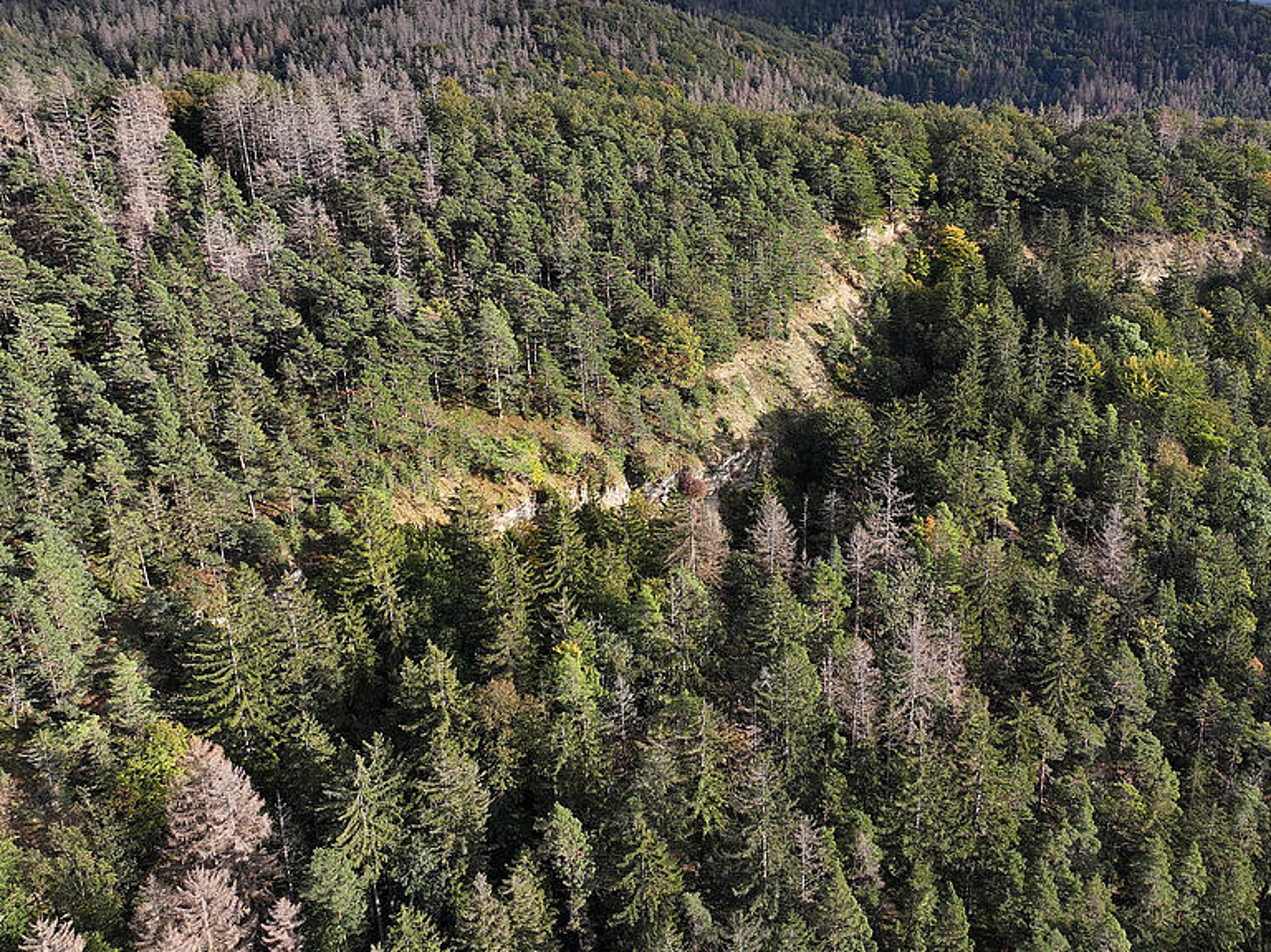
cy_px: 421
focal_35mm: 32
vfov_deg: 44.0
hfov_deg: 56.6
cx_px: 731
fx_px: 1174
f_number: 2.8
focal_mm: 12.29
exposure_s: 1/800
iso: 100
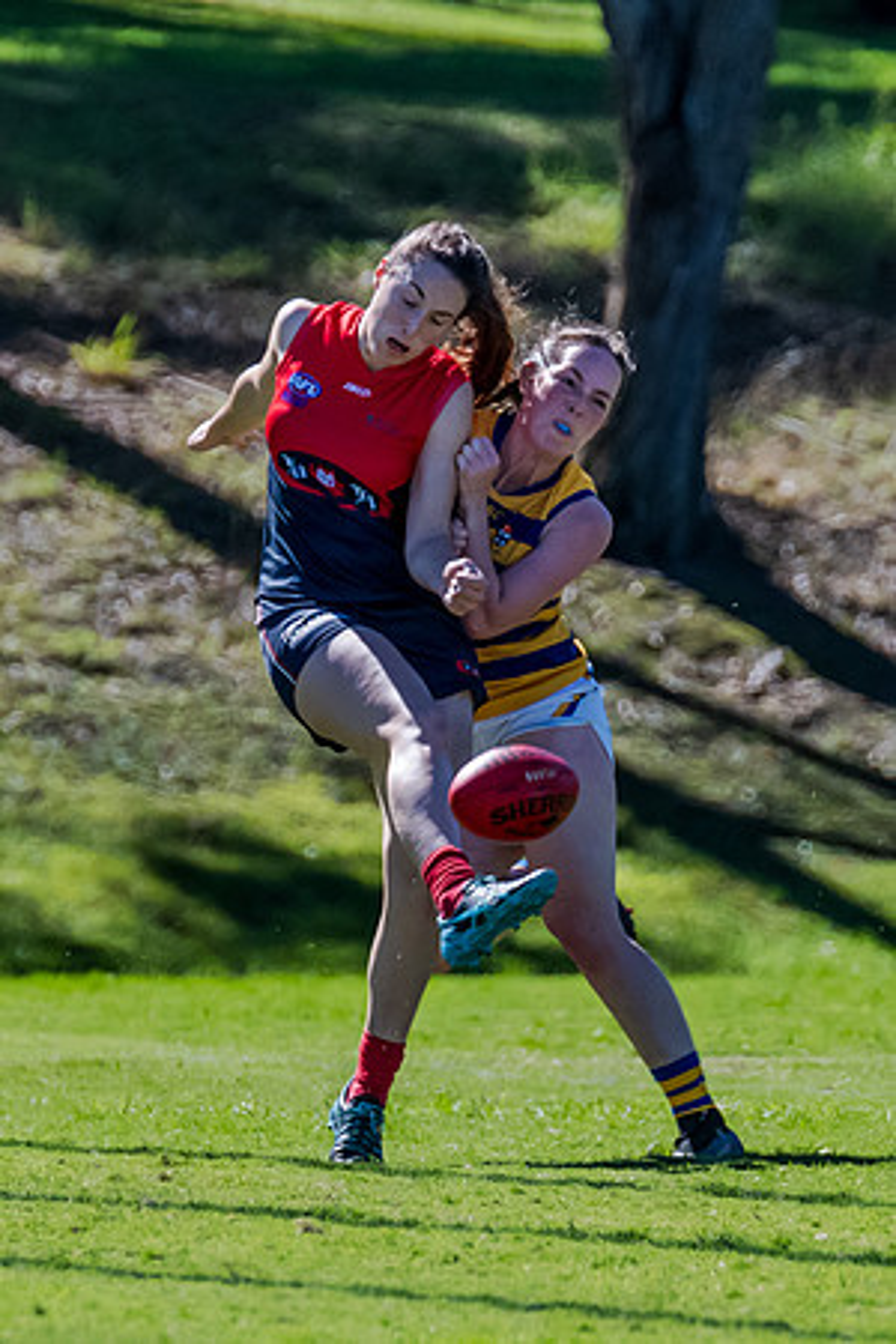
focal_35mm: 1133
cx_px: 416
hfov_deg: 1.2
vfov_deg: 1.8
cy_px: 829
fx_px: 42309
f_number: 7.1
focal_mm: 420
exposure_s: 1/1600
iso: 800
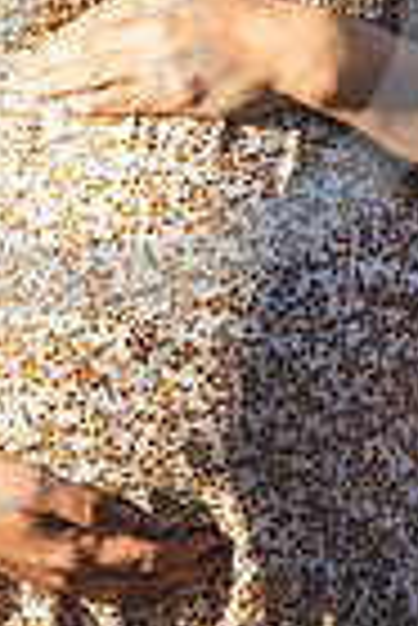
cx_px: 4
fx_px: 11257
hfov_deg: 2.1
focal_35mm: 648
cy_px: -194
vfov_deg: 3.2
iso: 320
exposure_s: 1/400
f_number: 2.8
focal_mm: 200
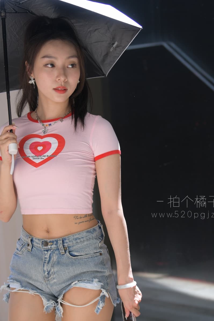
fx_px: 936
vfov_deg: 19.4
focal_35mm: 105
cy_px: 194
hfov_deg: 13.0
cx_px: 93
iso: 220
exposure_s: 1/400
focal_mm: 70
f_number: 3.5
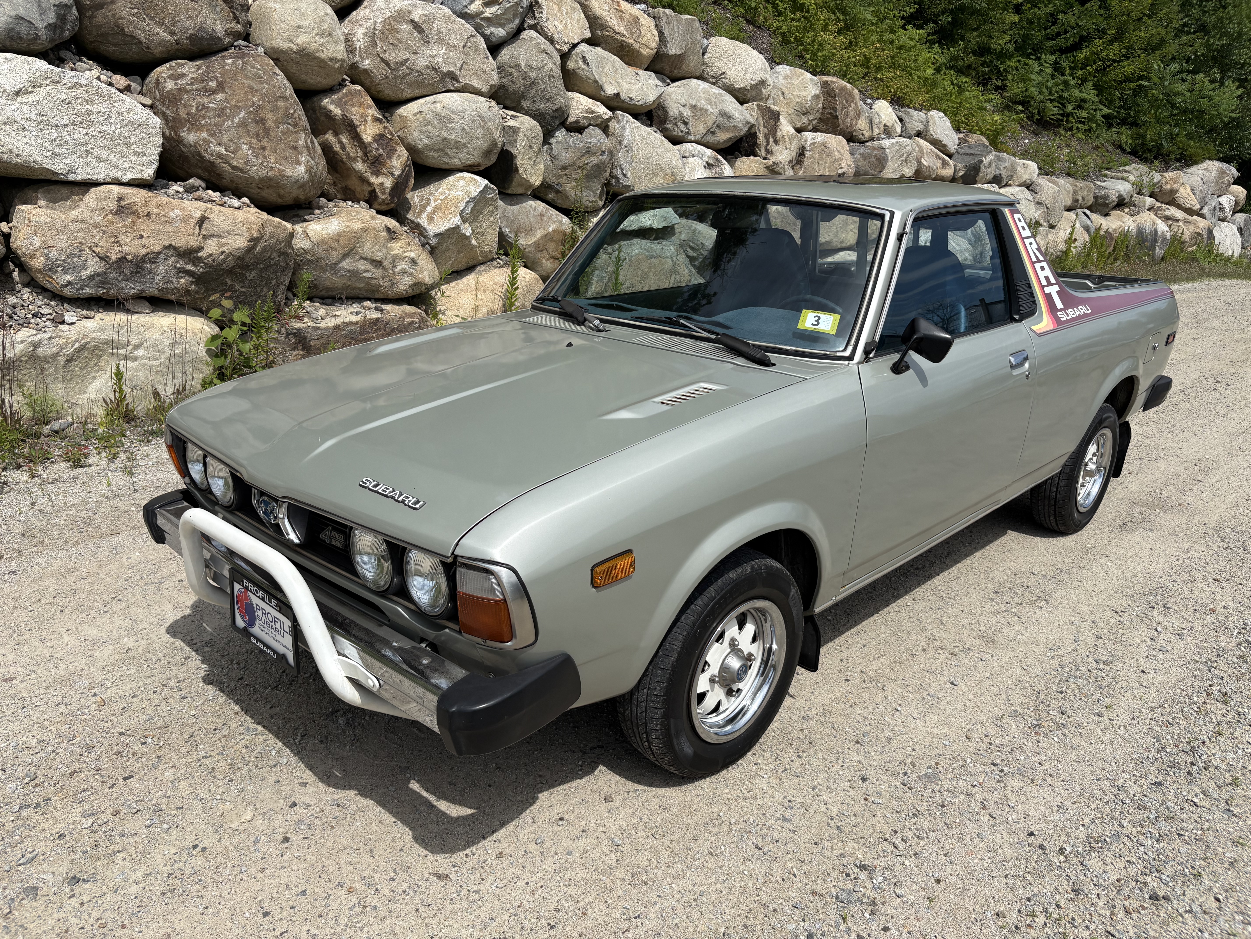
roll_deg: -3.1
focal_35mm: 26
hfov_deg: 67.3
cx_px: 626
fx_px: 940
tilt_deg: -19.1
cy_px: 470
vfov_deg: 53.1
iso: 50
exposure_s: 1/4950
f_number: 1.6
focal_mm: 5.96
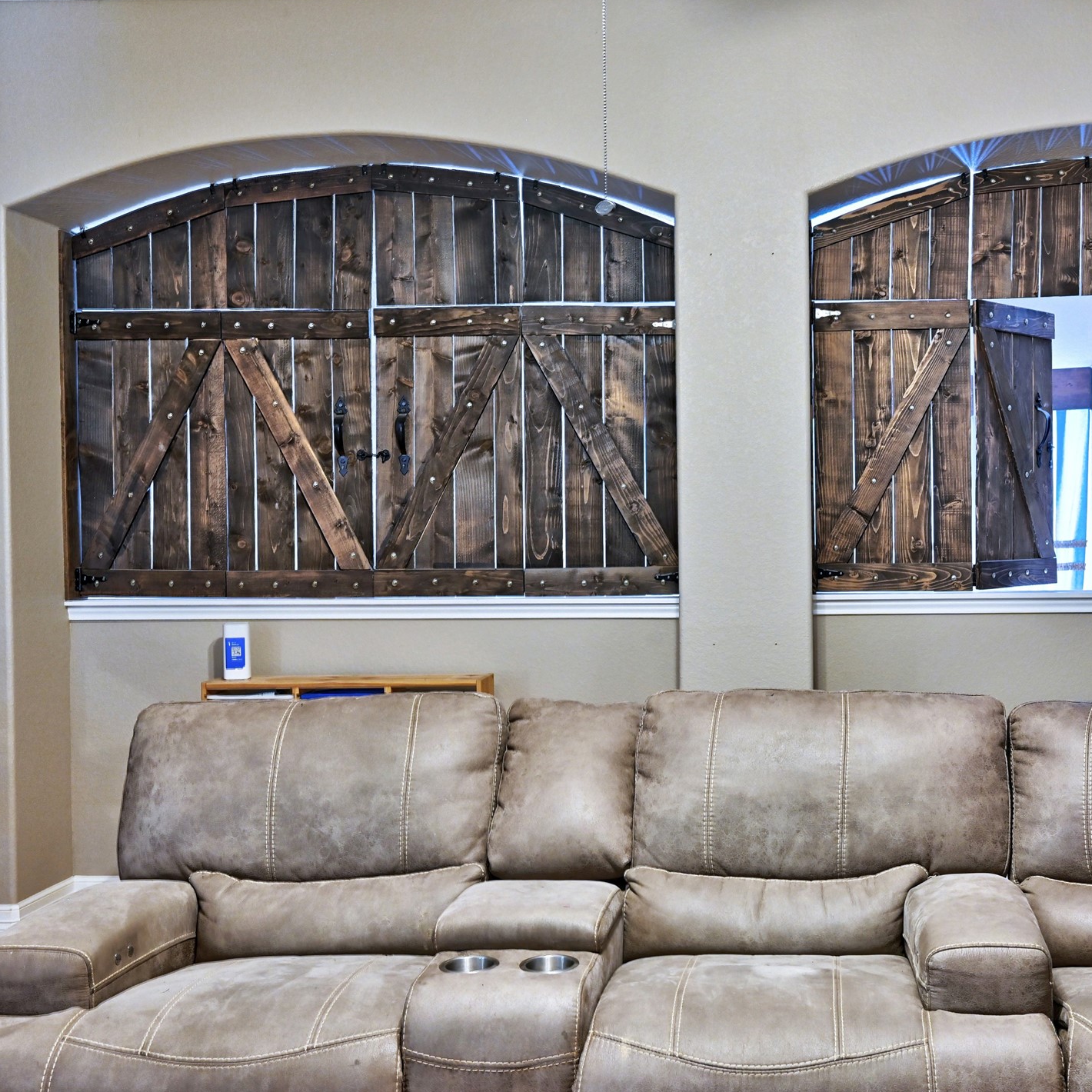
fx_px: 1392
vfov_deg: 42.8
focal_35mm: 39
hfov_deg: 41.9
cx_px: 774
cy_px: 538
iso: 640
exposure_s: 1/2
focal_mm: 30
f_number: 8
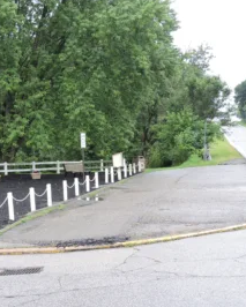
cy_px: 140
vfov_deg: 27.5
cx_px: 59
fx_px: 628
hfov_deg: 22.0
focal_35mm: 69
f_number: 3.5
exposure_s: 1/125
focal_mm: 8.4
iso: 100
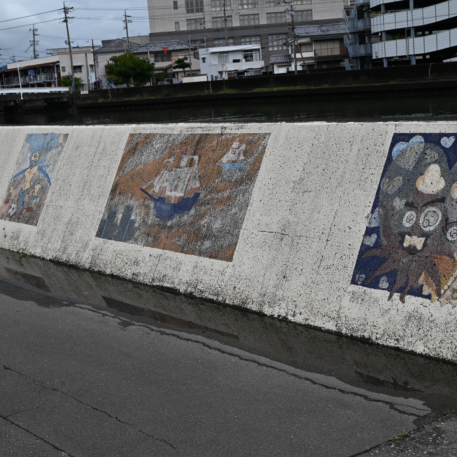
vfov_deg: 30.0
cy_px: 227
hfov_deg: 30.0
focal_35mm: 57
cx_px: 214
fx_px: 851
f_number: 8
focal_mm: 44
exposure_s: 1/1000
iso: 220
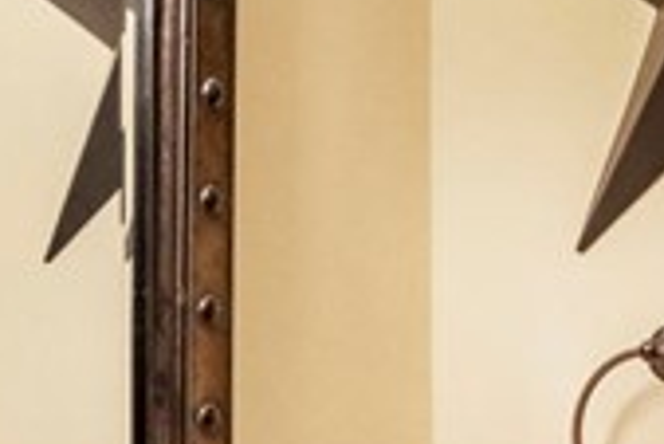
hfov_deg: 18.1
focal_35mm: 109
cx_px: 705
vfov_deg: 12.4
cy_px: 477
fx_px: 2012
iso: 400
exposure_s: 1/60
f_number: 6.3
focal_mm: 17
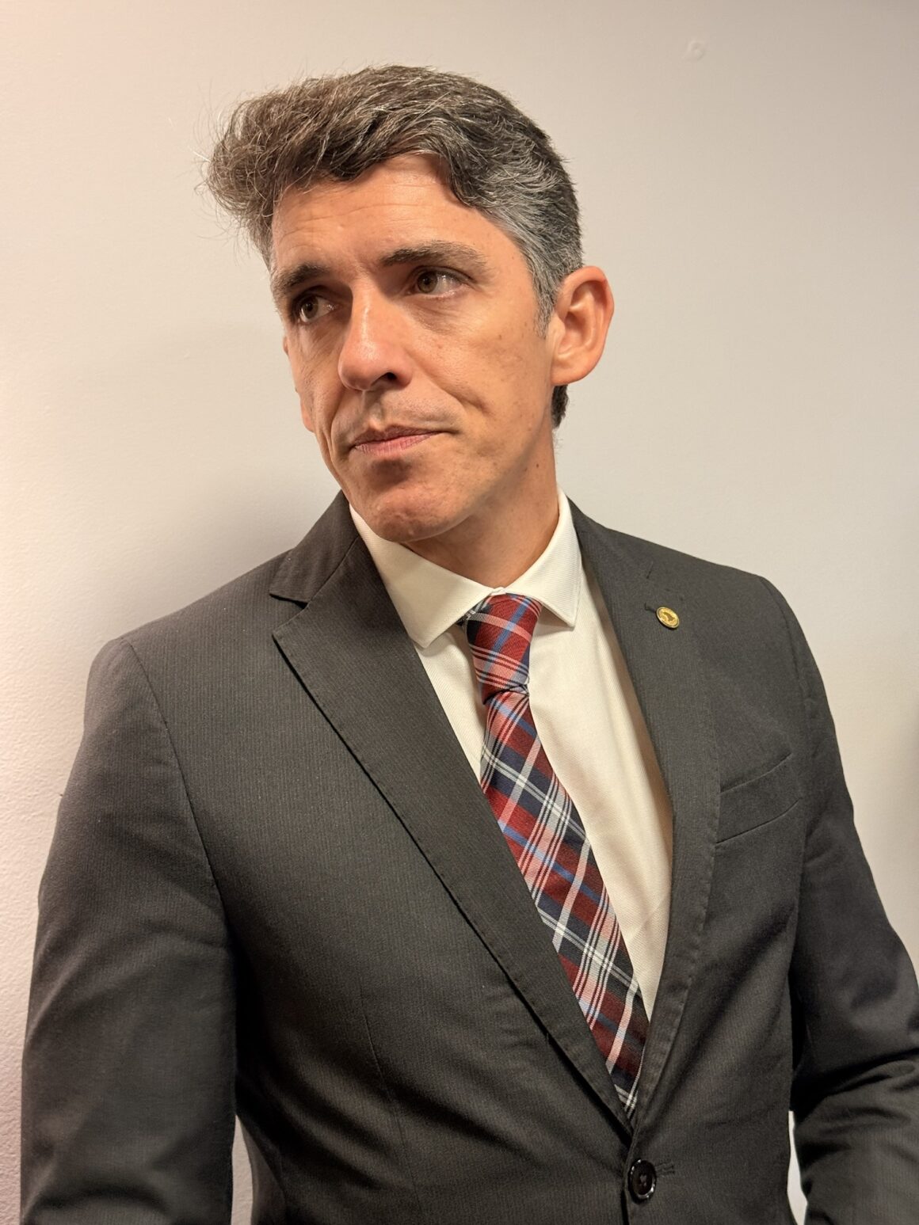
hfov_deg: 30.3
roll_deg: +1.8
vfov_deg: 39.7
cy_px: 612
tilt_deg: -0.5
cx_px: 460
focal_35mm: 48
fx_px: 1699
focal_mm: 6.76
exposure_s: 1/60
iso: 100
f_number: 1.78
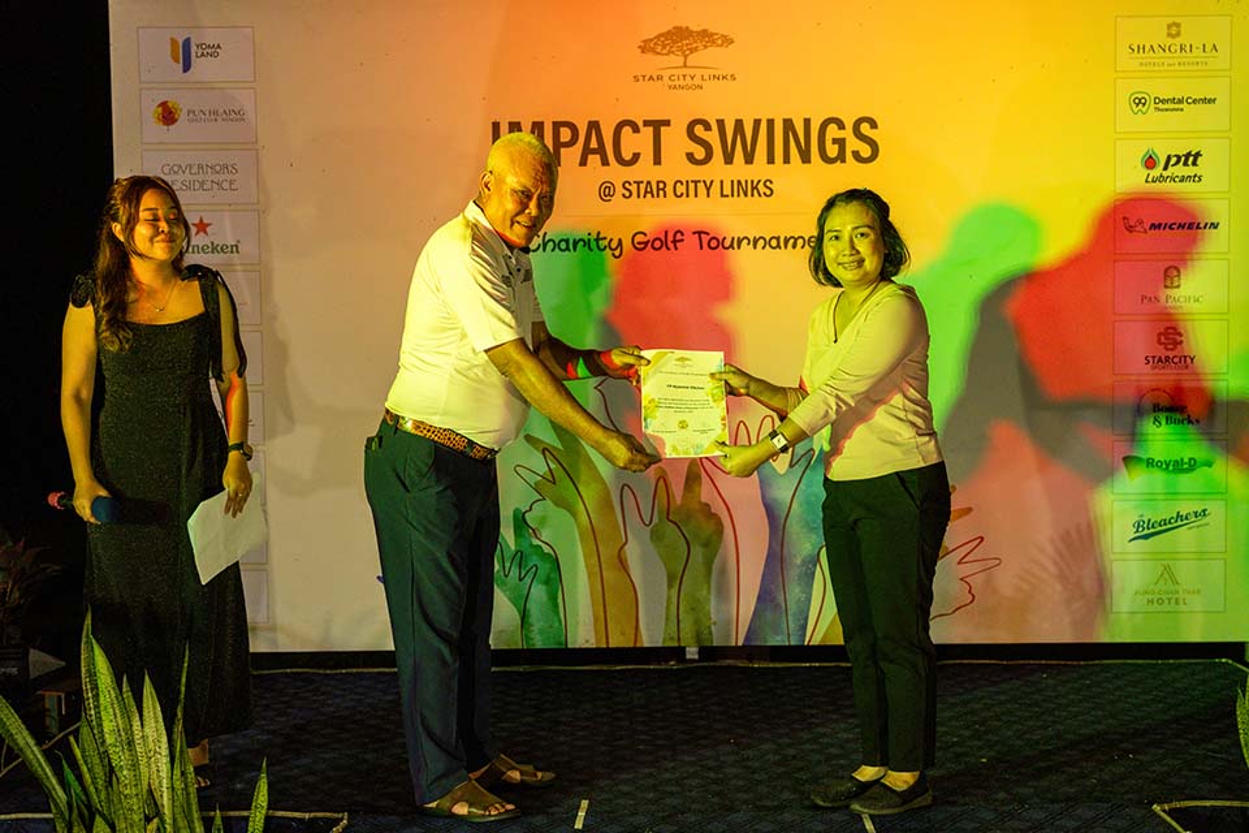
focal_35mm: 40
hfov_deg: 48.5
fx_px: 1388
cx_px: 624
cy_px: 416
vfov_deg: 33.4
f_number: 4.5
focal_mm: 40
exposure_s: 1/250
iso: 4000
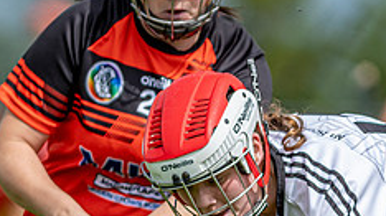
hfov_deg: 1.8
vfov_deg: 1.0
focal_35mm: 1170
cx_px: 249
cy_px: 284
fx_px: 11962
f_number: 2.8
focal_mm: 300
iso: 100
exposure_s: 1/2500
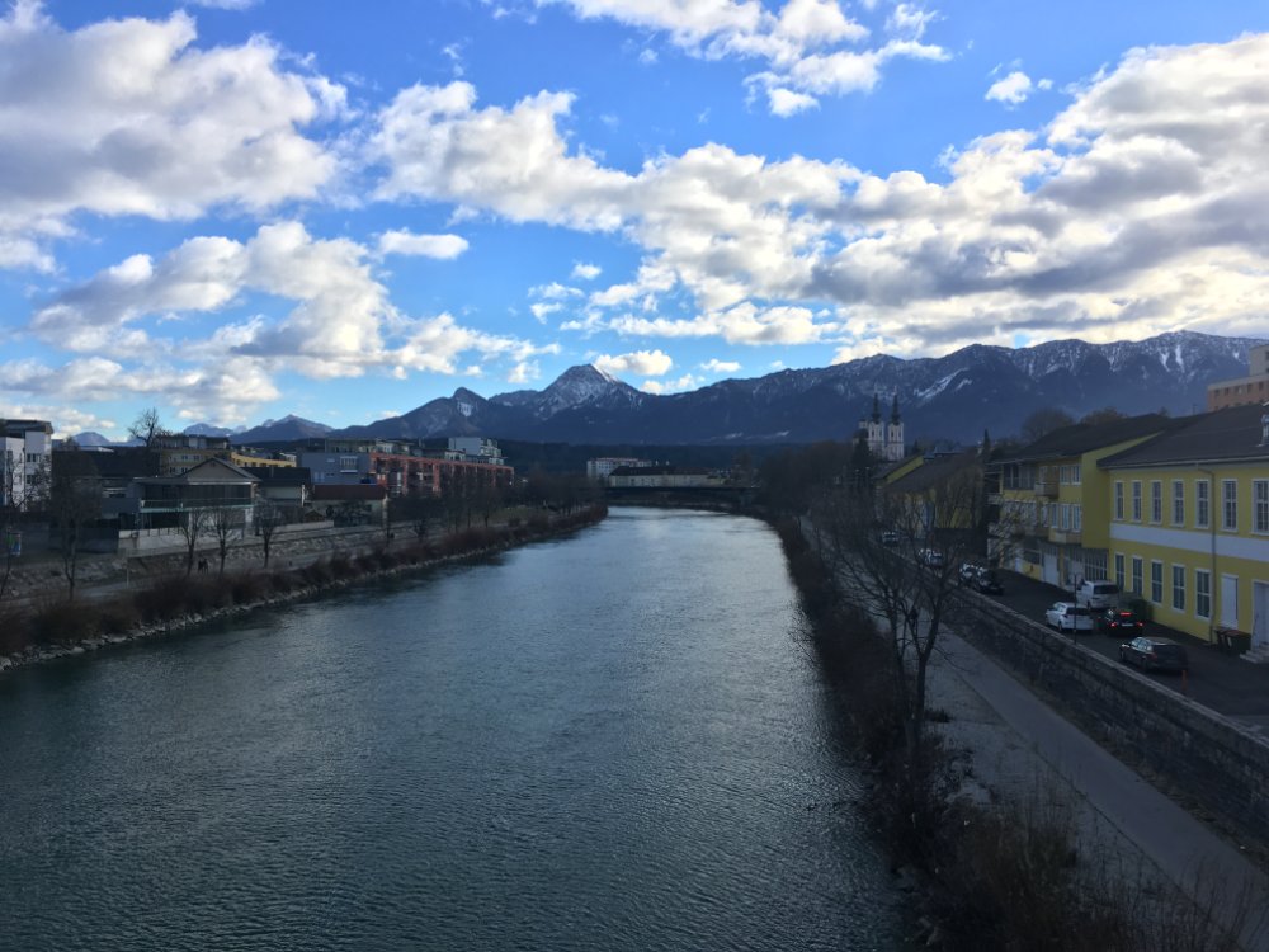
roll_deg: -1.1
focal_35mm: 29
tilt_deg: +1.1
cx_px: 634
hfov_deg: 61.7
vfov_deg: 48.2
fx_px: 1063
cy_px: 476
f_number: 2.2
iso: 25
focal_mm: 4.15
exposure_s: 1/1131
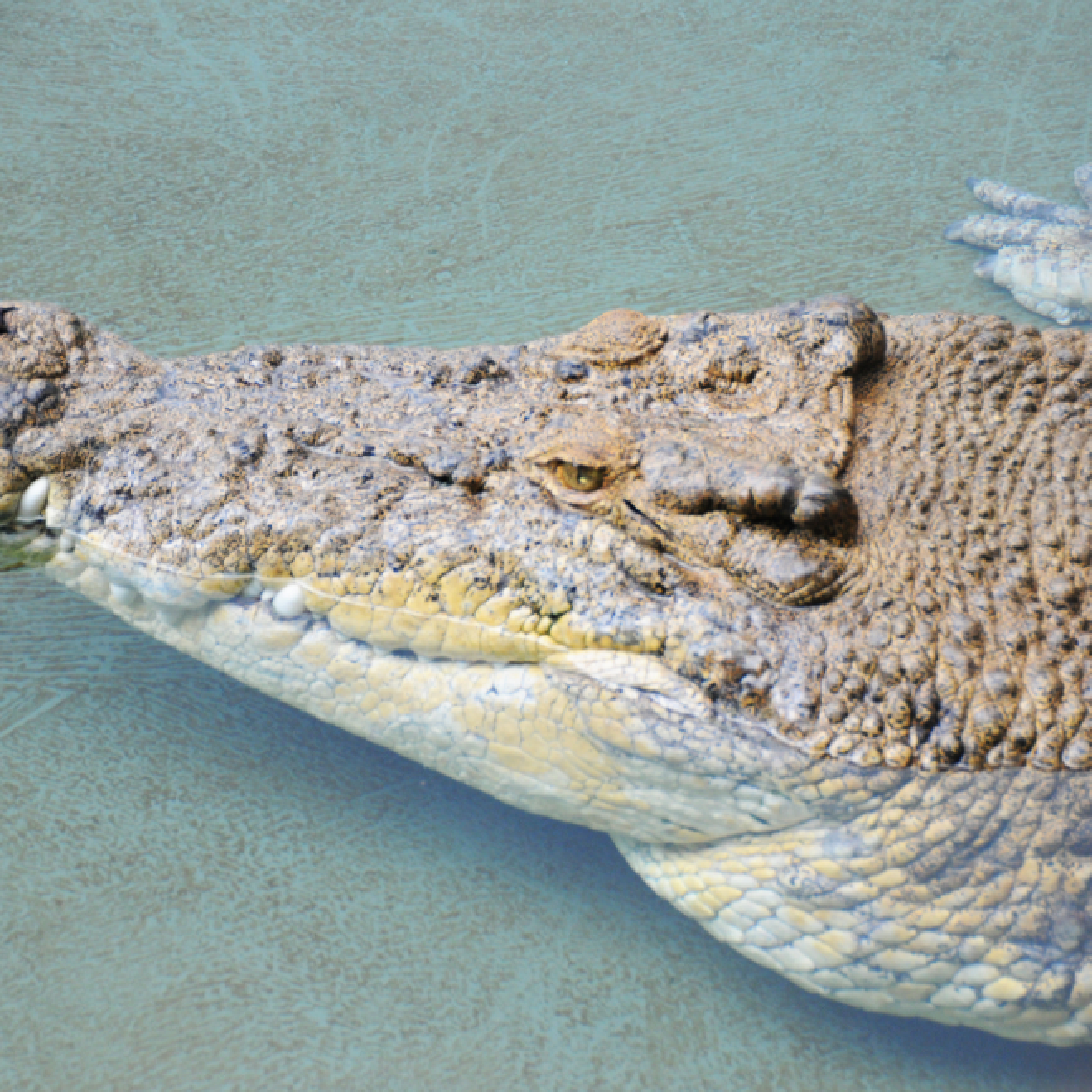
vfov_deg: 10.0
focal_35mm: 174
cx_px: 592
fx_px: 6210
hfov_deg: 10.0
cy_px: 544
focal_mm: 90
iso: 640
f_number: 6.3
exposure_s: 1/200
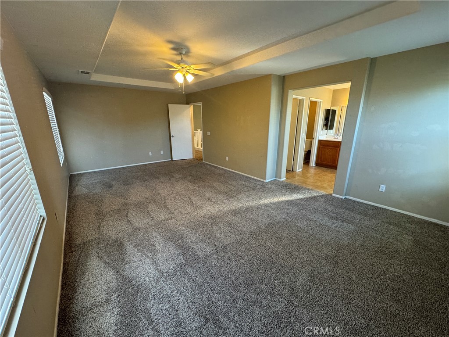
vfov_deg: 85.7
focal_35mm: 14
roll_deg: +0.1
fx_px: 182
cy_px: 168
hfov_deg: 102.1
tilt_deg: -15.0
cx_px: 224
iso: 250
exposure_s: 1/60
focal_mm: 2.22
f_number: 2.2
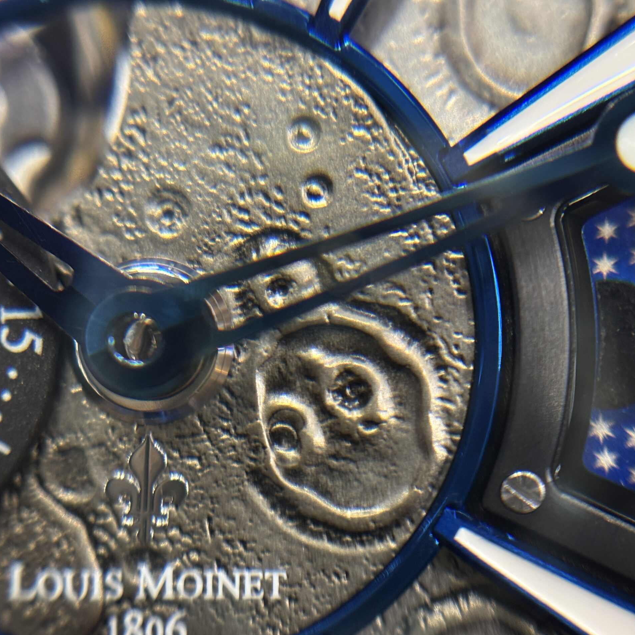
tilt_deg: -83.6
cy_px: 358
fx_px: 1287
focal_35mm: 62
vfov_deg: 27.7
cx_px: 318
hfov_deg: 27.7
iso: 125
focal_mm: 5.96
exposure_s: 1/40
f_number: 1.6
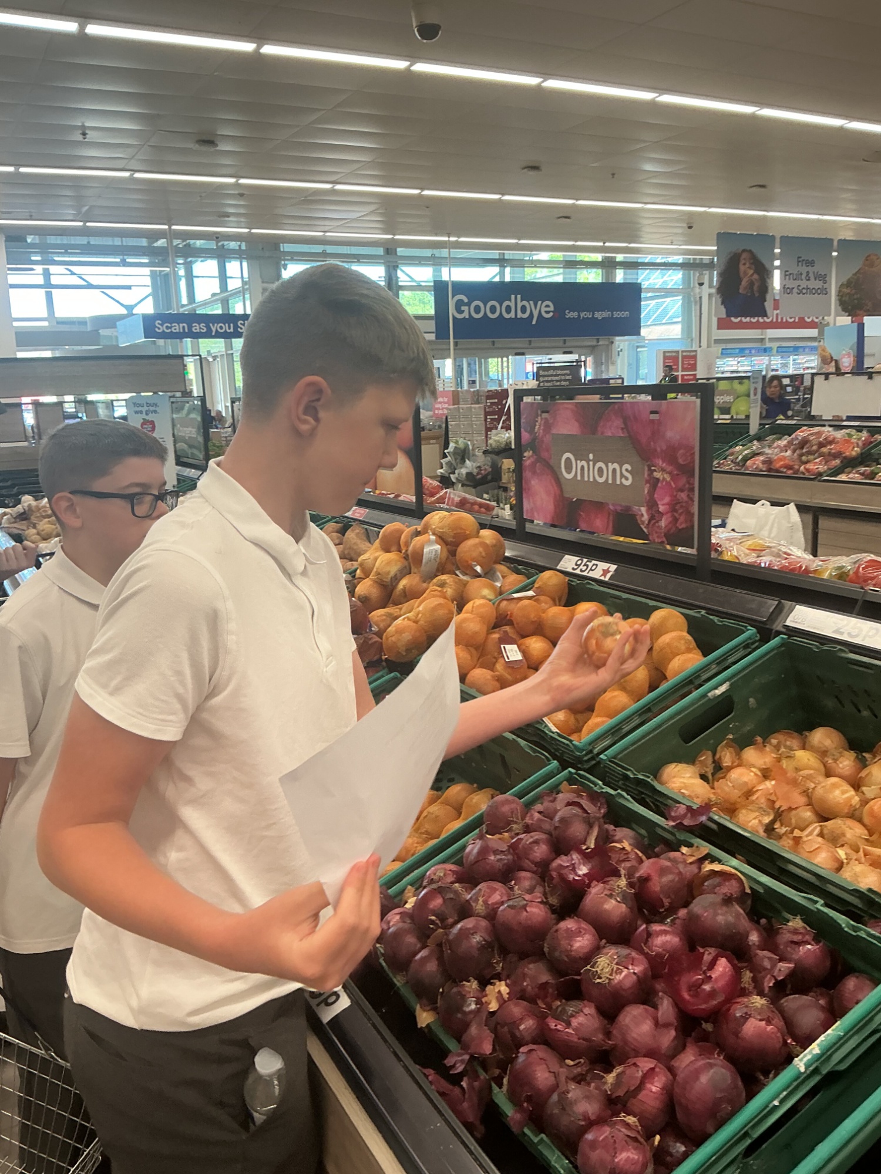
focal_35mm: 29
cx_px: 440
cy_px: 587
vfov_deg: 61.7
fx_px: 984
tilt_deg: -11.3
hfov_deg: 48.2
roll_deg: +2.1
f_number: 1.8
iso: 50
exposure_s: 1/50
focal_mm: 3
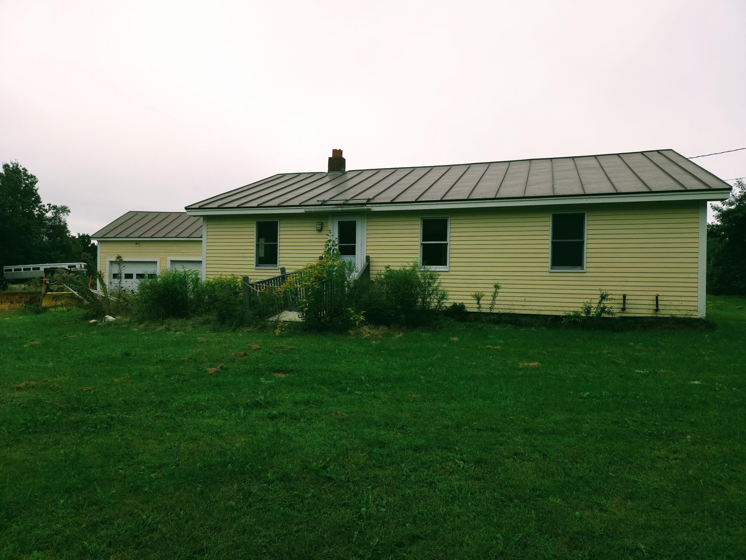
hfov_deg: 73.9
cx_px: 373
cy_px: 280
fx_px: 496
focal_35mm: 23
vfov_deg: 58.9
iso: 50
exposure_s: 1/936
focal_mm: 5.4
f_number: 1.8
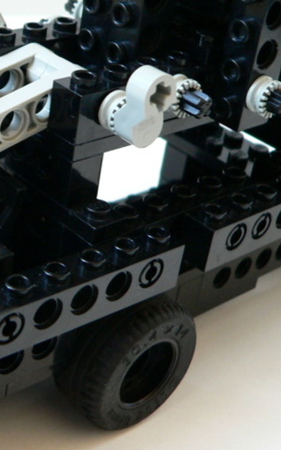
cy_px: 173
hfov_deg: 17.9
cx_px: -33
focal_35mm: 70
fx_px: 857
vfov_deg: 29.3
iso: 200
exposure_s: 1/20
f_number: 2.8
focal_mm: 6.7
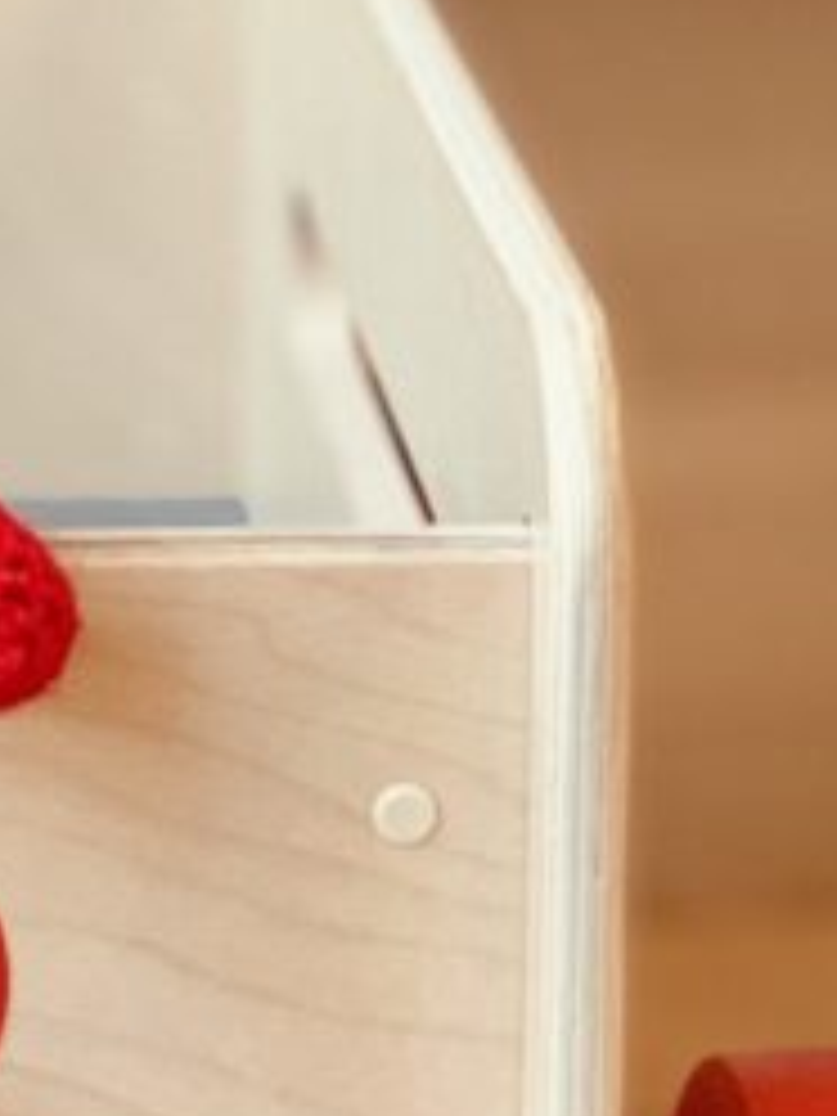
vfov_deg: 9.2
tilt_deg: -16.4
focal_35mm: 215
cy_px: 459
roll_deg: +0.8
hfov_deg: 6.8
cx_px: -522
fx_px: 6931
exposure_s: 1/50
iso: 200
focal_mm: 6
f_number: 2.4
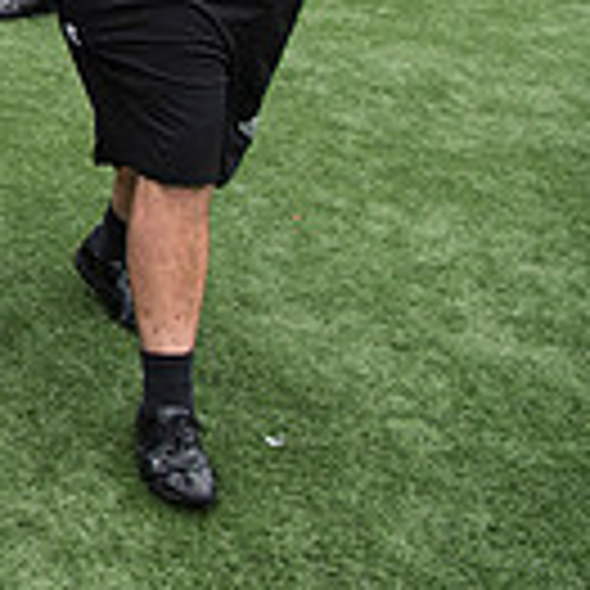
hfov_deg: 15.4
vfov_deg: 18.0
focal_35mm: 90
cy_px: -187
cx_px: -599
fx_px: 1735
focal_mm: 24
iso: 640
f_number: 5.6
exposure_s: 1/500
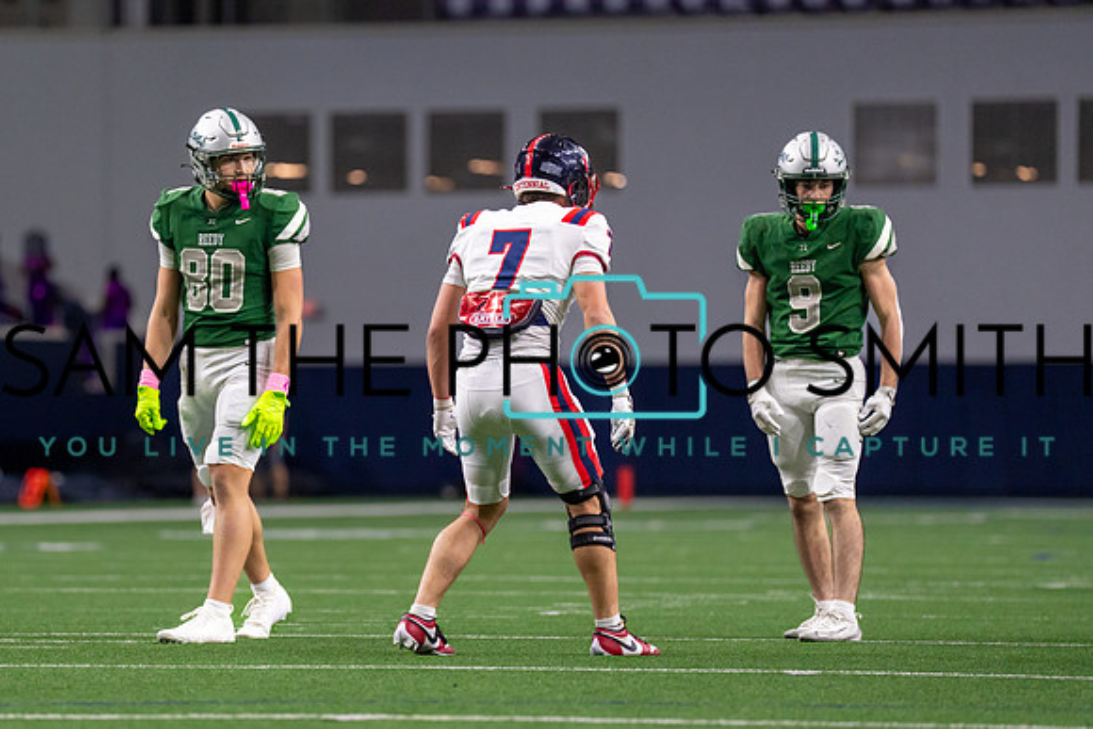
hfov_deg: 6.8
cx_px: 340
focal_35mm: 301
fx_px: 9129
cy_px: 349
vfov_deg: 4.6
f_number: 2.8
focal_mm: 200
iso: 2000
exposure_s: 1/1000
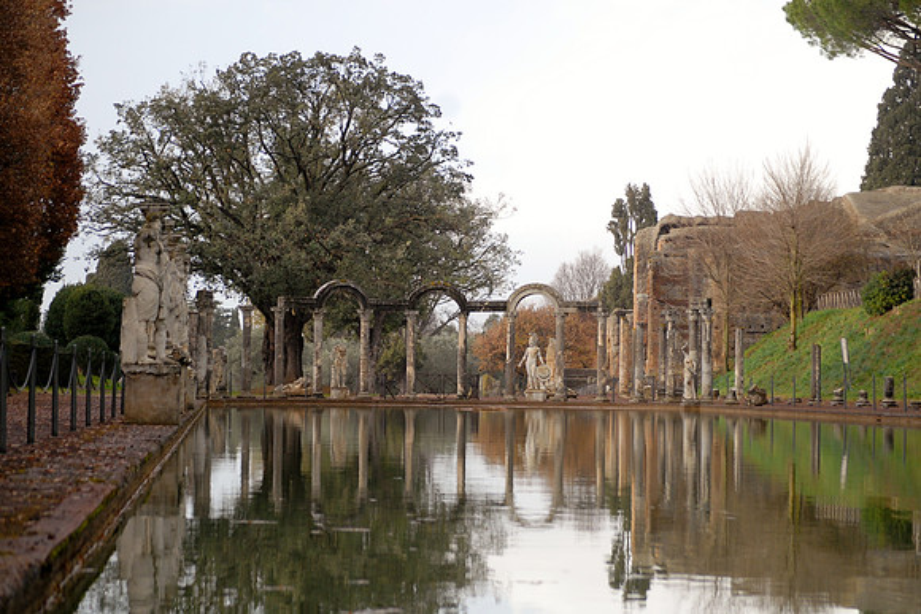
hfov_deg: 17.1
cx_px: 460
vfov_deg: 11.4
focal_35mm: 120
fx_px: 3071
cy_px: 307
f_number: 4.2
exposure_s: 1/250
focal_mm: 80
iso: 200
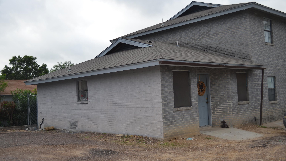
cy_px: 83
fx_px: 311
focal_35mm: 41
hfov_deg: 49.4
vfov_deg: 29.0
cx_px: 143
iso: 100
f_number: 4.5
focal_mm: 26
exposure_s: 1/200
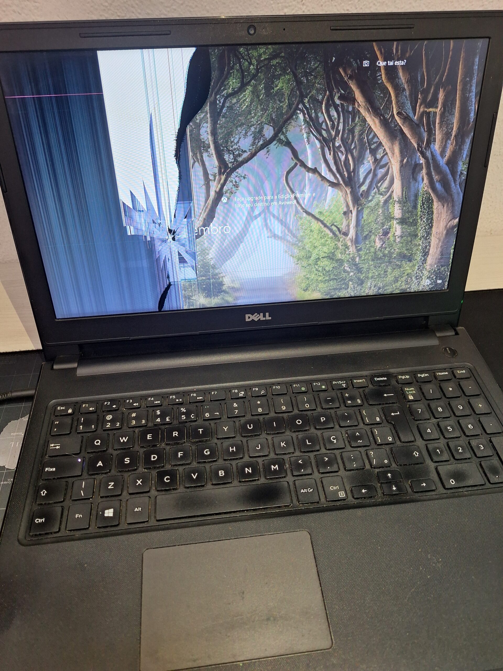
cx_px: 252
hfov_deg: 58.9
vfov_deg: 73.9
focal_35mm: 23
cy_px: 336
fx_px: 446
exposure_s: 1/40
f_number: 1.8
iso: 160
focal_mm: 5.54
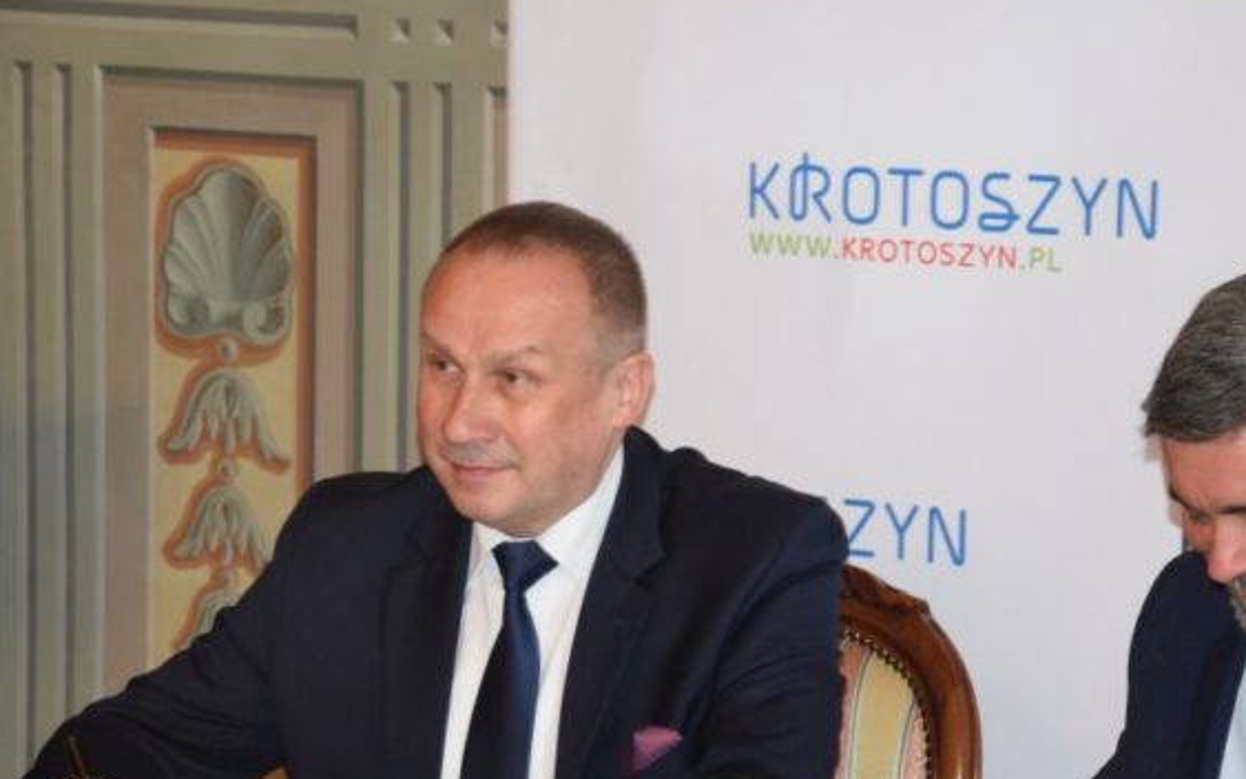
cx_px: 808
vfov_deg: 9.0
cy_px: 542
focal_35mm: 146
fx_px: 4958
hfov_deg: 14.3
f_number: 5.3
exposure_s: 1/60
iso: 2000
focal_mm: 70
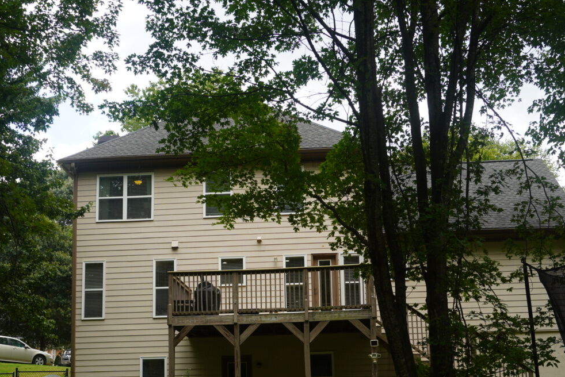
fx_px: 814
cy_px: 307
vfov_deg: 25.6
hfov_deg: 38.3
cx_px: 268
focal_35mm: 52
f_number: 6.3
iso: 100
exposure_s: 1/100
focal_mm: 21
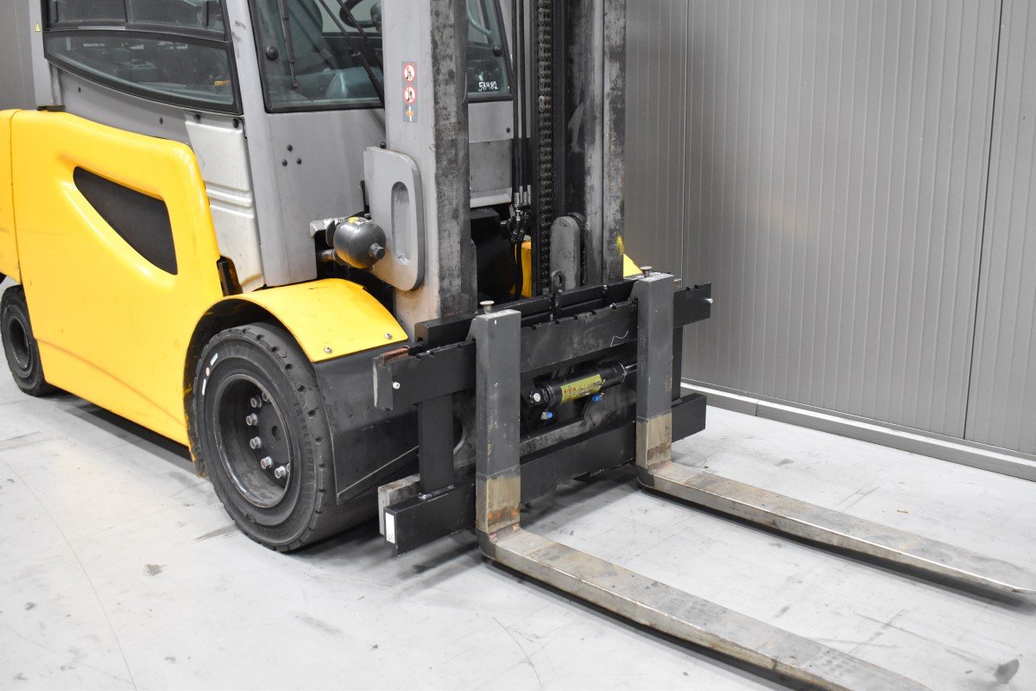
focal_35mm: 38
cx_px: 518
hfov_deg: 51.3
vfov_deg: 35.5
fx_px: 1079
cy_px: 346
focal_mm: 25
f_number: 4.5
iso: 1600
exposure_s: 1/30
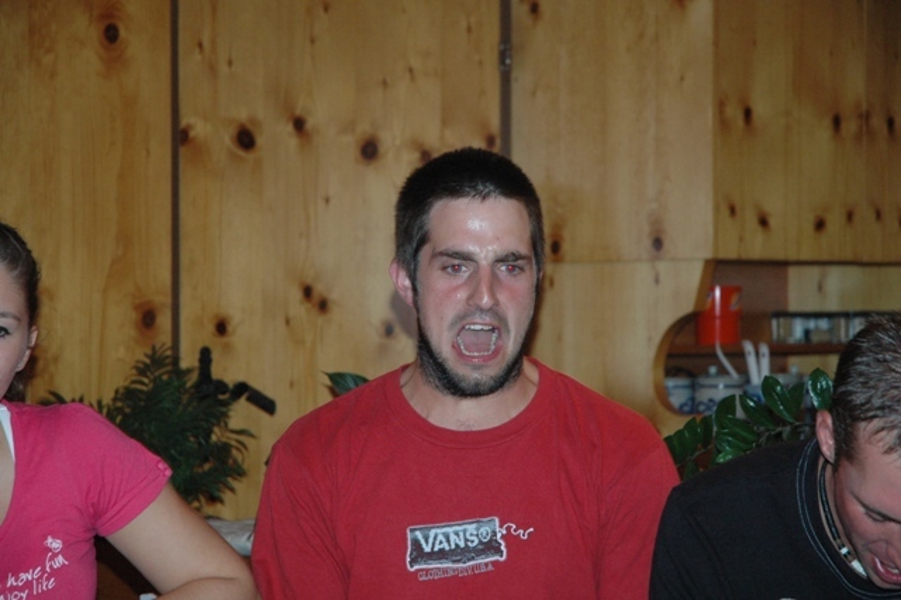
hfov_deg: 19.5
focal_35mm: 105
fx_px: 2626
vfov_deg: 13.0
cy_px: 300
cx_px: 450
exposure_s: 1/60
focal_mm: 70
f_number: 4.5
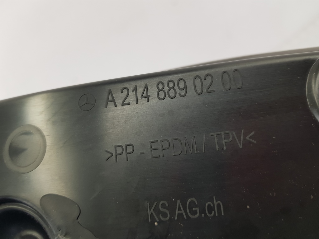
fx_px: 240
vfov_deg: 53.1
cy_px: 120
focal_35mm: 26
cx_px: 160
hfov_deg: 67.3
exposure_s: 1/100
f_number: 1.7
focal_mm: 4.2
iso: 64
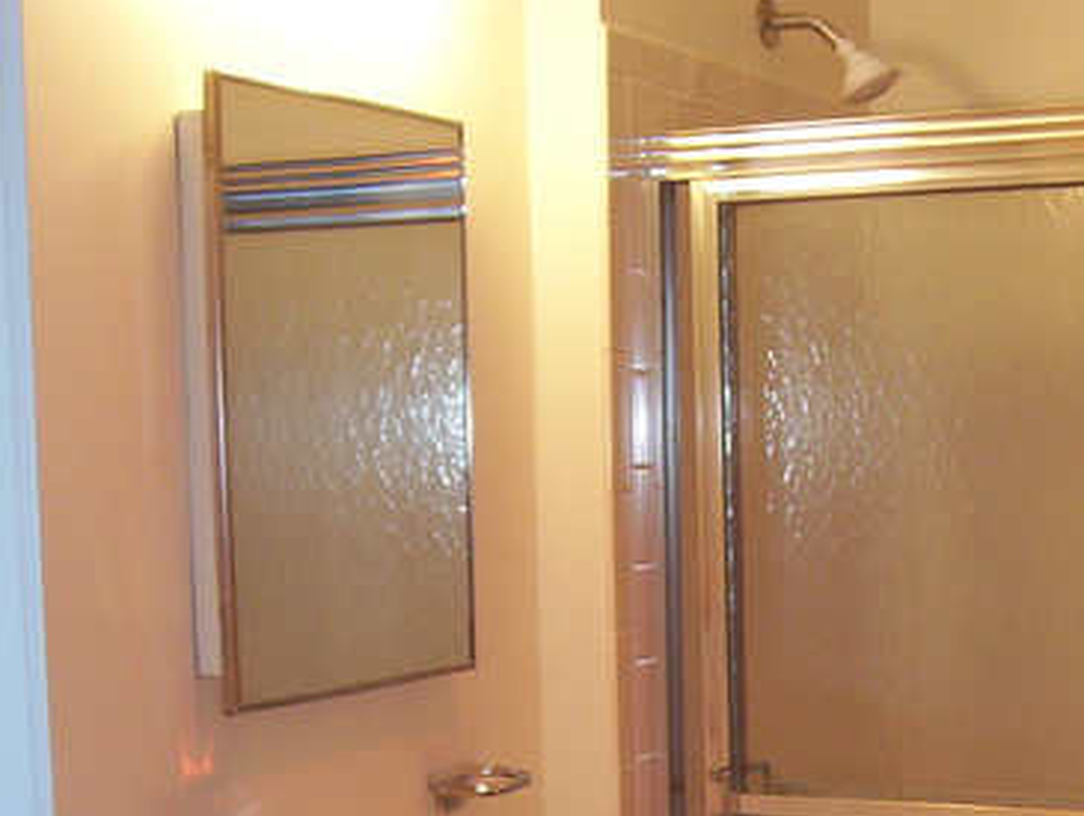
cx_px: 872
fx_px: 2164
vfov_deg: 20.9
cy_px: 727
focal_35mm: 69
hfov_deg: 27.5
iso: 140
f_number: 2.76
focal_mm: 5.54
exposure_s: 1/30
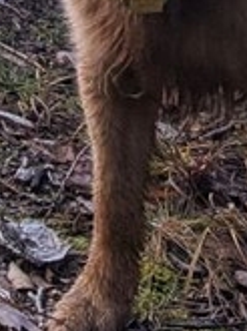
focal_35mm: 159
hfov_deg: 8.5
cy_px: -373
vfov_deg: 11.1
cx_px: -337
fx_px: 1519
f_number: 1.7
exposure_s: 1/1033
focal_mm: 4.53
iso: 18
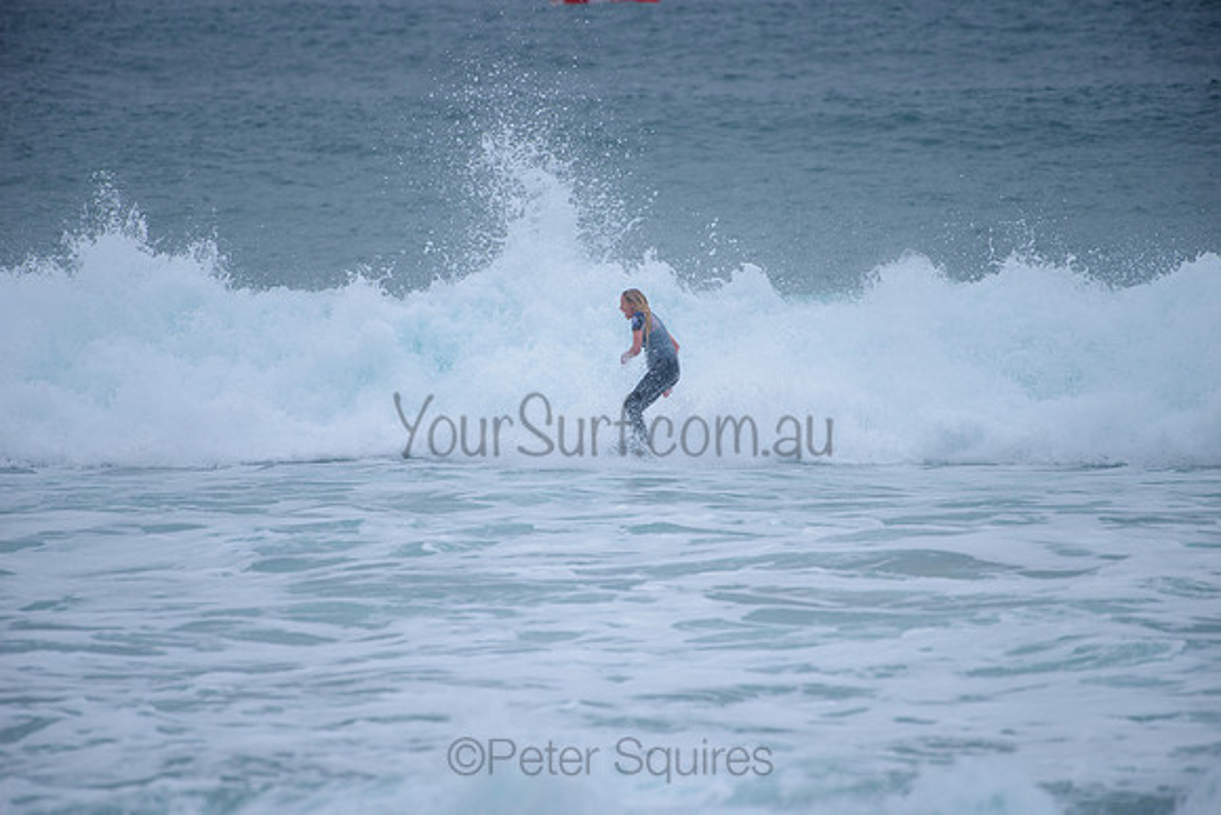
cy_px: 408
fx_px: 16962
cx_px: 610
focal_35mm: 500
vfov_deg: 2.8
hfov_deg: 4.1
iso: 280
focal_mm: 500
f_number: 5.6
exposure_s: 1/2000
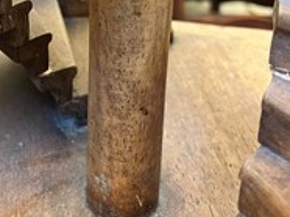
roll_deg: -1.2
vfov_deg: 25.5
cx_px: 98
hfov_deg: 34.1
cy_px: 39
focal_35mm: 56
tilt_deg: -25.6
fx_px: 469
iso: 500
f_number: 1.6
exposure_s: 1/50
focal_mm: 5.1
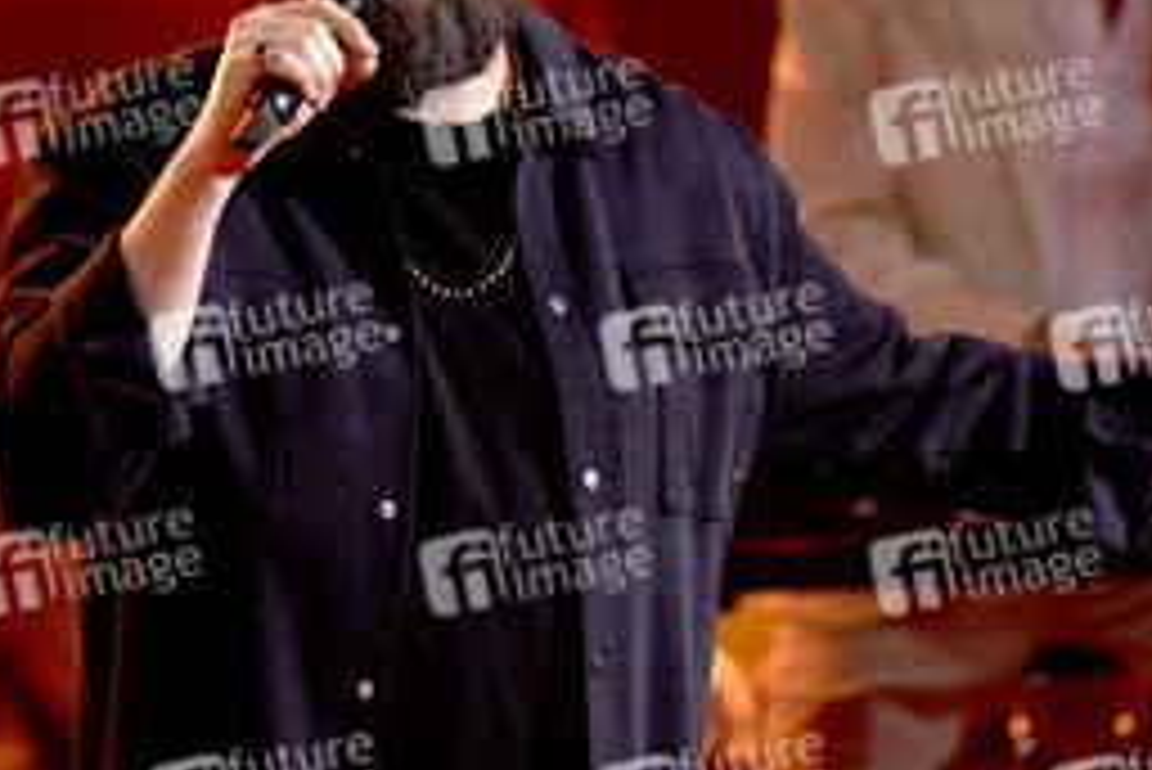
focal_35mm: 809
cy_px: 225
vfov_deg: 1.7
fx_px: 25902
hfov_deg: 2.5
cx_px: 596
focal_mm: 460
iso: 3200
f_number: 6.3
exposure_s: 1/80
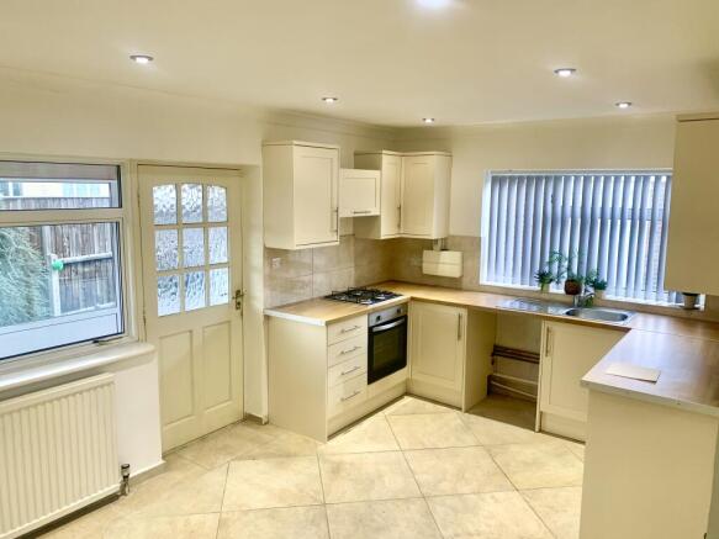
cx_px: 360
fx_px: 540
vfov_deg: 53.0
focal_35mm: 26
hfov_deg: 67.3
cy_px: 270
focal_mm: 4.25
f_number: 1.8
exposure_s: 1/70
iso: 100
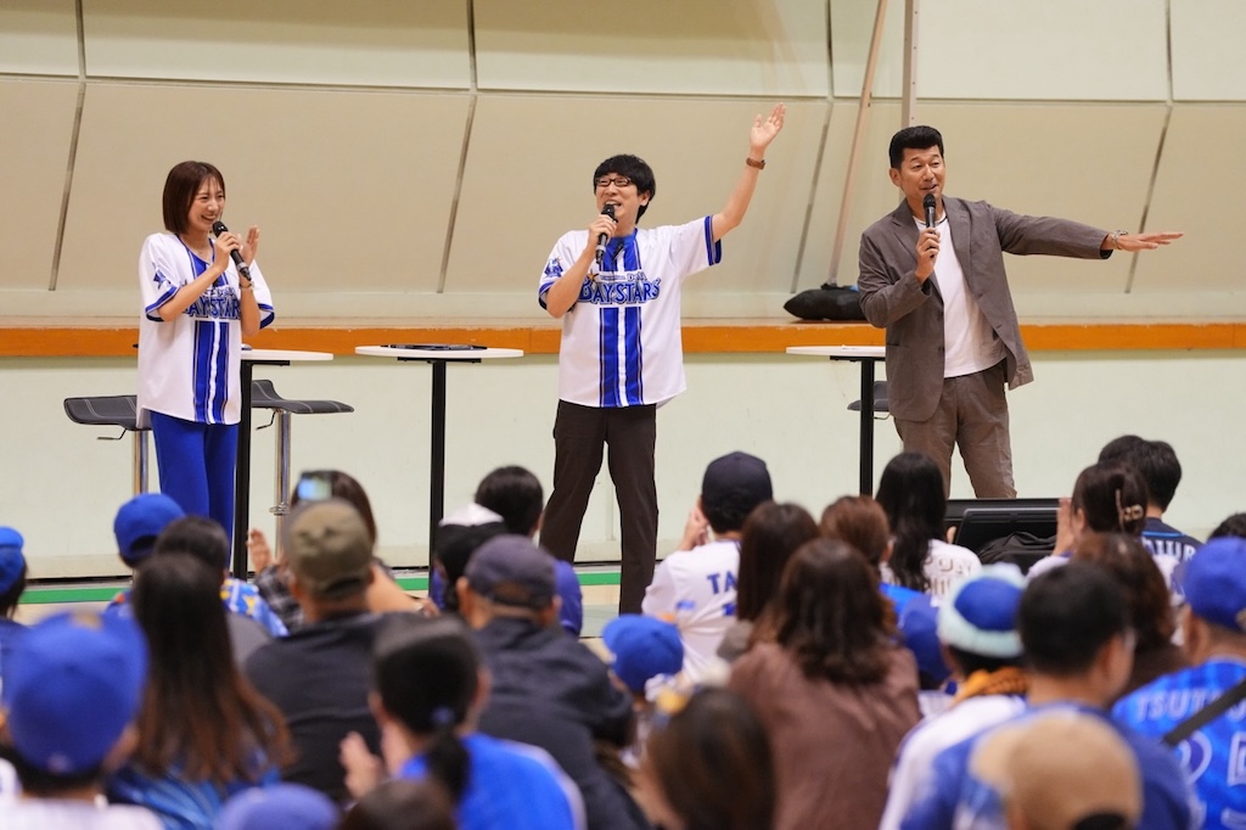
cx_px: 623
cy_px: 415
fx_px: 6089
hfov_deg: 11.7
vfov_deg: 7.8
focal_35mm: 176
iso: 6400
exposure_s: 1/250
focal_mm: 176
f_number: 3.5
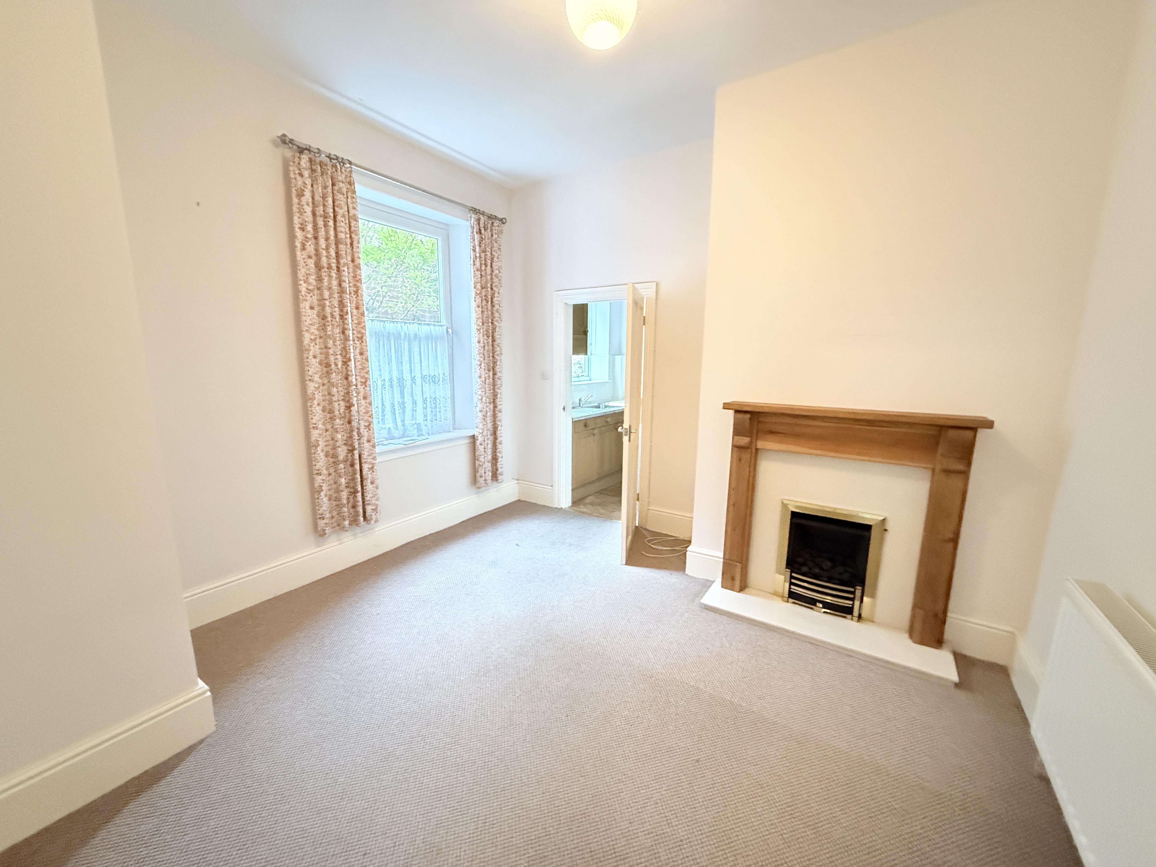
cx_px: 578
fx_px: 468
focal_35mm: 14
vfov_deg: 85.7
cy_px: 434
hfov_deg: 102.1
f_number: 2.2
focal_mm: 2.22
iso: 1250
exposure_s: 1/25
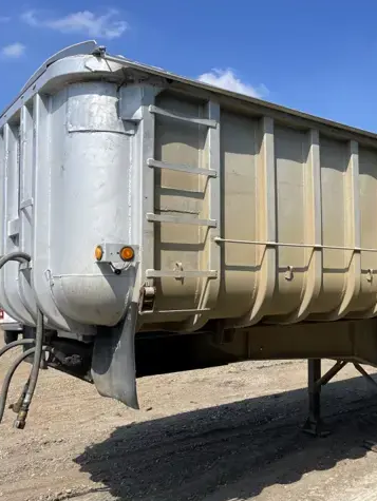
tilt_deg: +3.6
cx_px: 313
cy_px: 252
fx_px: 508
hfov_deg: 38.9
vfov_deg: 52.6
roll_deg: +1.2
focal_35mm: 35
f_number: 1.6
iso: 32
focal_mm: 5.1
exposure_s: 1/3344
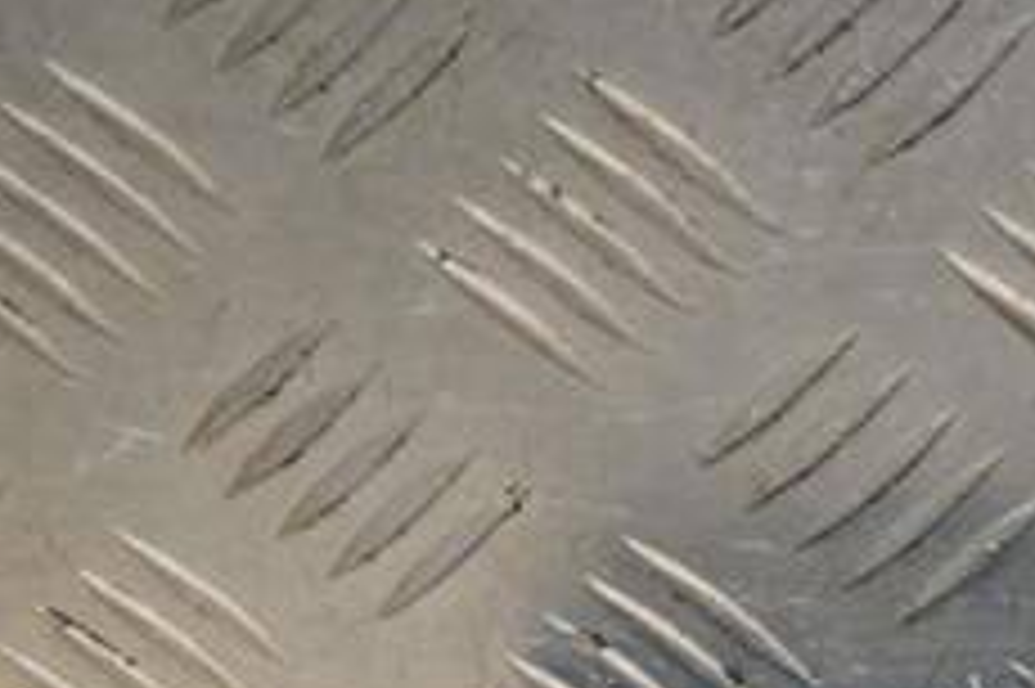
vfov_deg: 4.7
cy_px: 859
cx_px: 1058
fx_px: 8426
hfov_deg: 7.0
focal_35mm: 293
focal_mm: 75
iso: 800
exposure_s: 1/200
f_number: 6.3
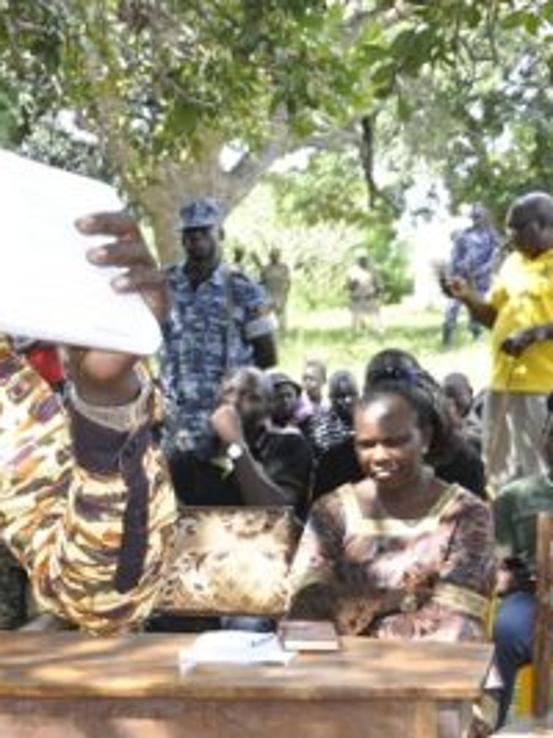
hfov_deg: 13.5
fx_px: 2238
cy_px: 459
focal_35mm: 105
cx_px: -213
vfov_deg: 18.7
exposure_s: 1/160
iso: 800
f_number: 8
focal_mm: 28
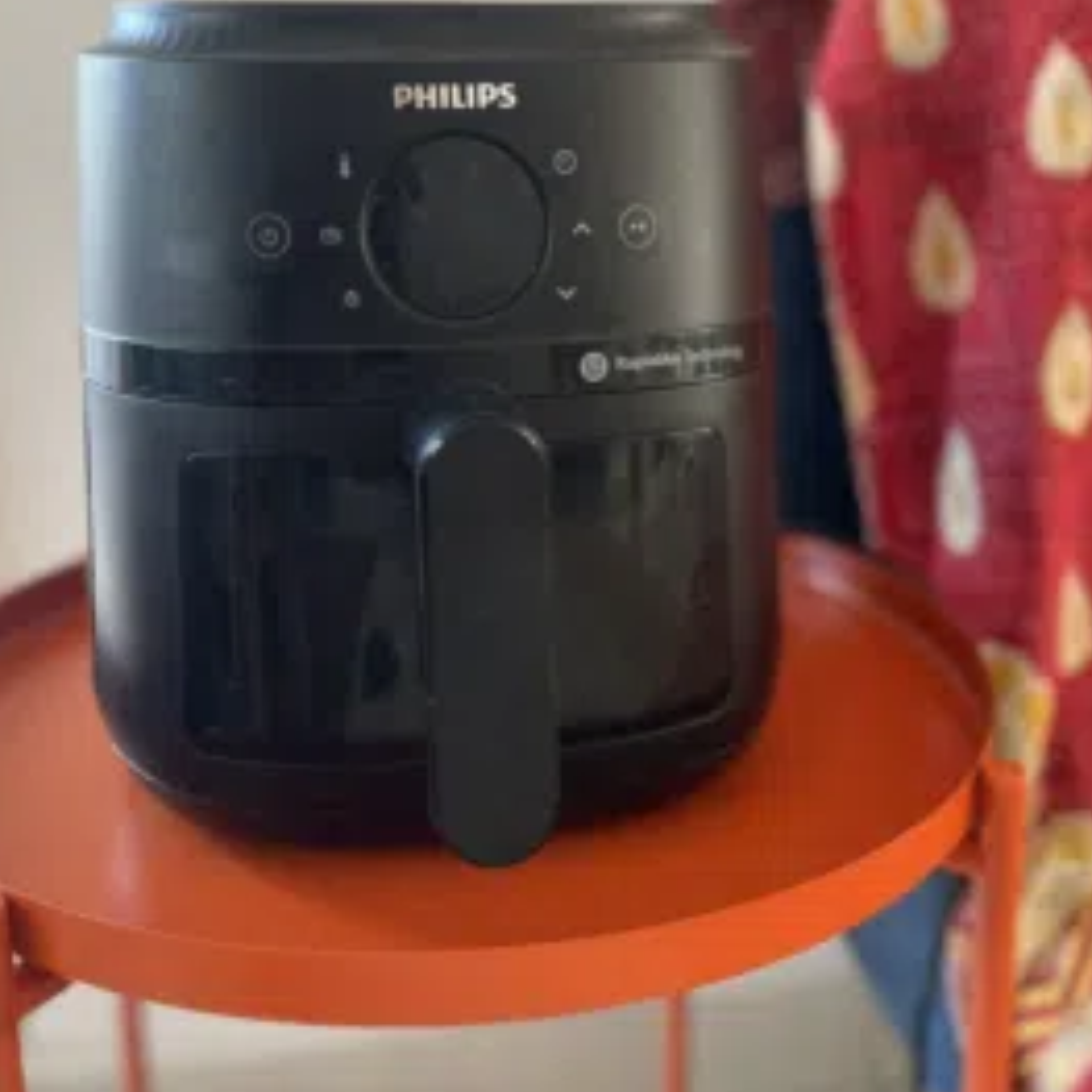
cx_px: 519
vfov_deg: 47.1
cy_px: 461
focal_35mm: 35
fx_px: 1249
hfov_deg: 47.2
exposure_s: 1/33
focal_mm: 4.2
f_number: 1.6
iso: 400
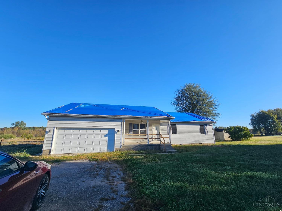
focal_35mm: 13
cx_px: 141
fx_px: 106
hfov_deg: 106.2
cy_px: 106
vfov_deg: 89.9
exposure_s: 1/1659
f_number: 2.2
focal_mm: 2.2
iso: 50
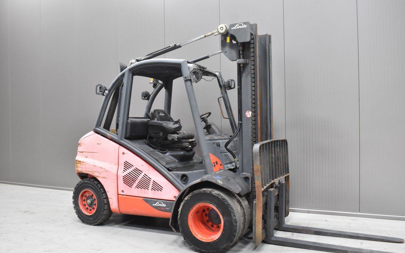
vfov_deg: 38.8
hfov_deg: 58.9
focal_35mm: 33
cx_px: 201
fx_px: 359
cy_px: 133
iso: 1600
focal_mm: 21
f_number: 5
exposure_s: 1/25
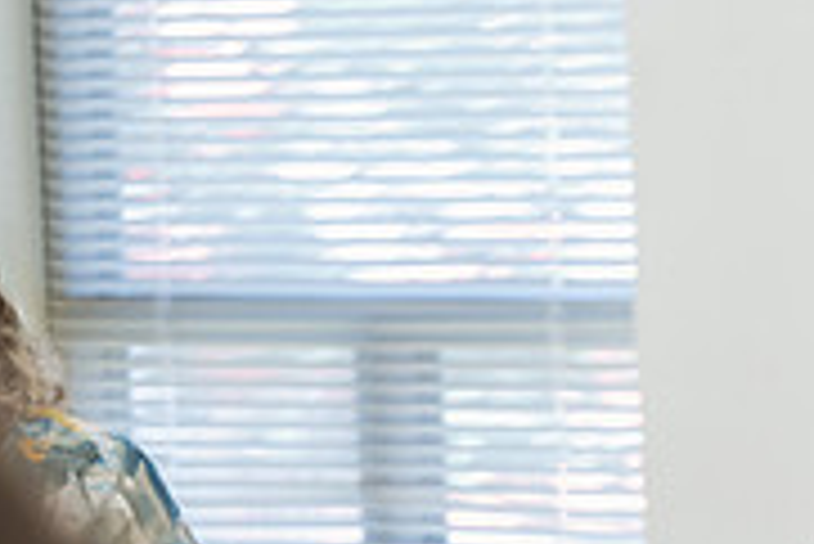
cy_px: 794
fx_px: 7173
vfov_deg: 4.3
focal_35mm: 317
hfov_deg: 6.4
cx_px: 1295
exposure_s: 1/200
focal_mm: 99
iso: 800
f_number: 2.8
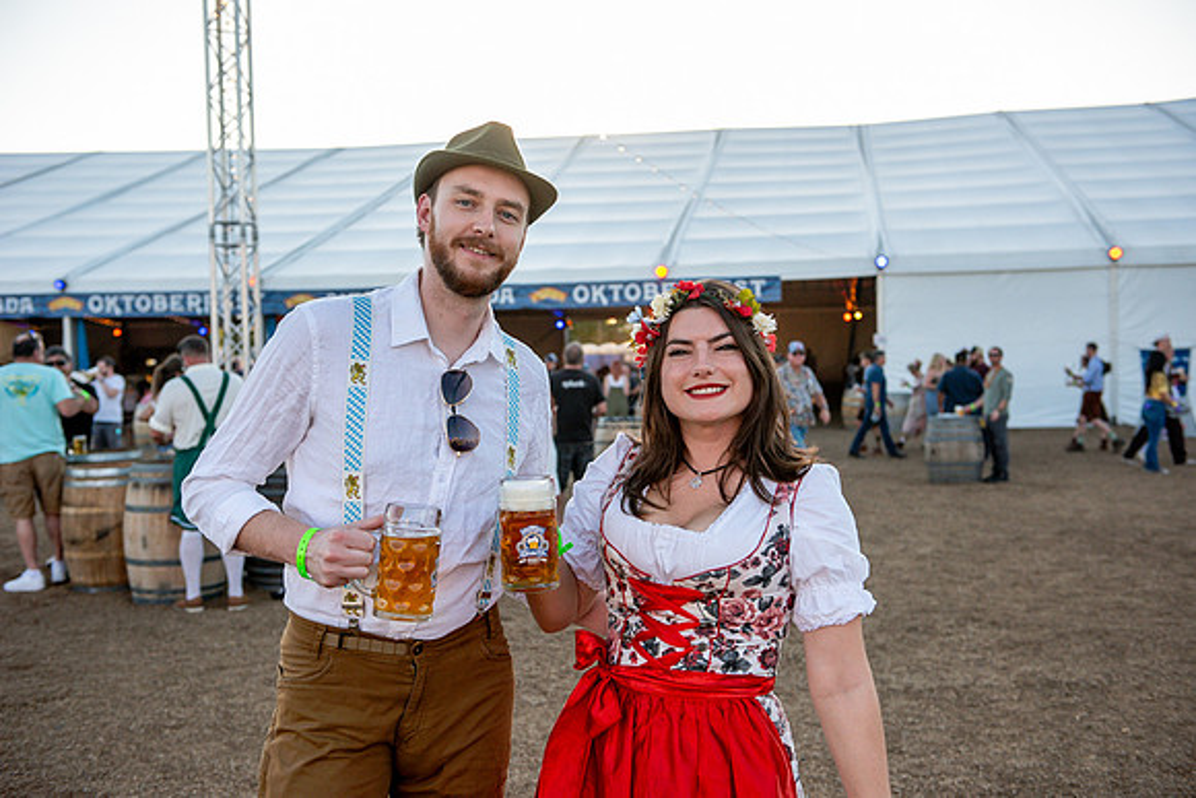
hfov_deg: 44.5
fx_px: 1462
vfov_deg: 30.5
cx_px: 598
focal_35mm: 44
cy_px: 399
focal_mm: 44
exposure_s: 1/2000
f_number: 4
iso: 640
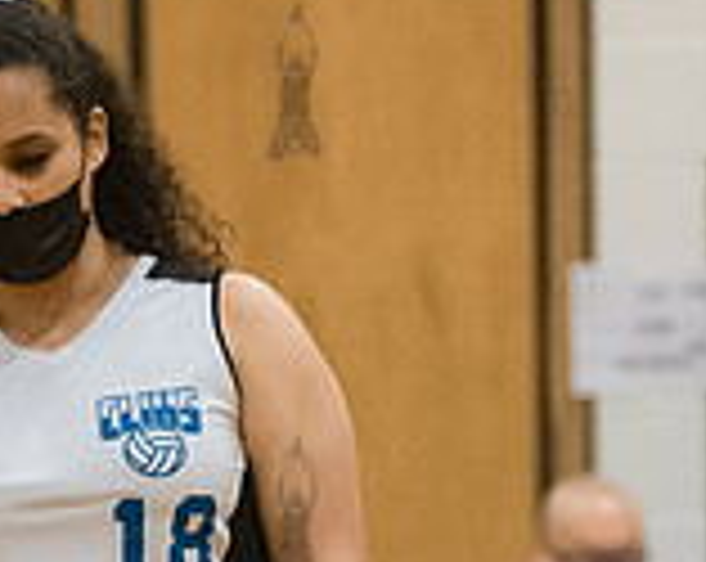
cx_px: 292
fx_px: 10365
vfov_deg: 3.1
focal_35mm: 497
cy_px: 515
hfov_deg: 3.9
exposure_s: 1/400
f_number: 3.2
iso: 5000
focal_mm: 135
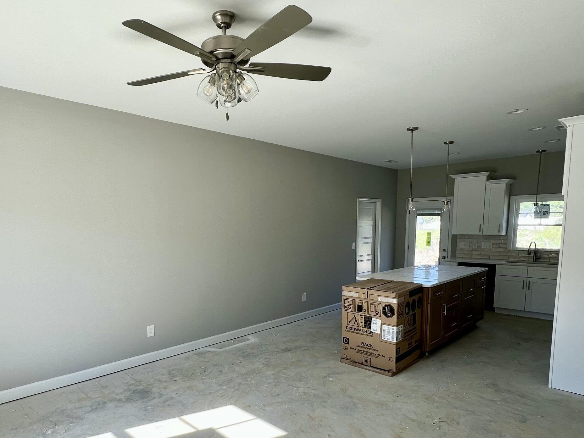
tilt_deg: -6.8
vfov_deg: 62.7
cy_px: 268
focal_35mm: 21
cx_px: 250
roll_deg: +0.2
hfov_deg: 78.5
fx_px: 354
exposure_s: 1/111
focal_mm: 1.57
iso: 32
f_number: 1.8
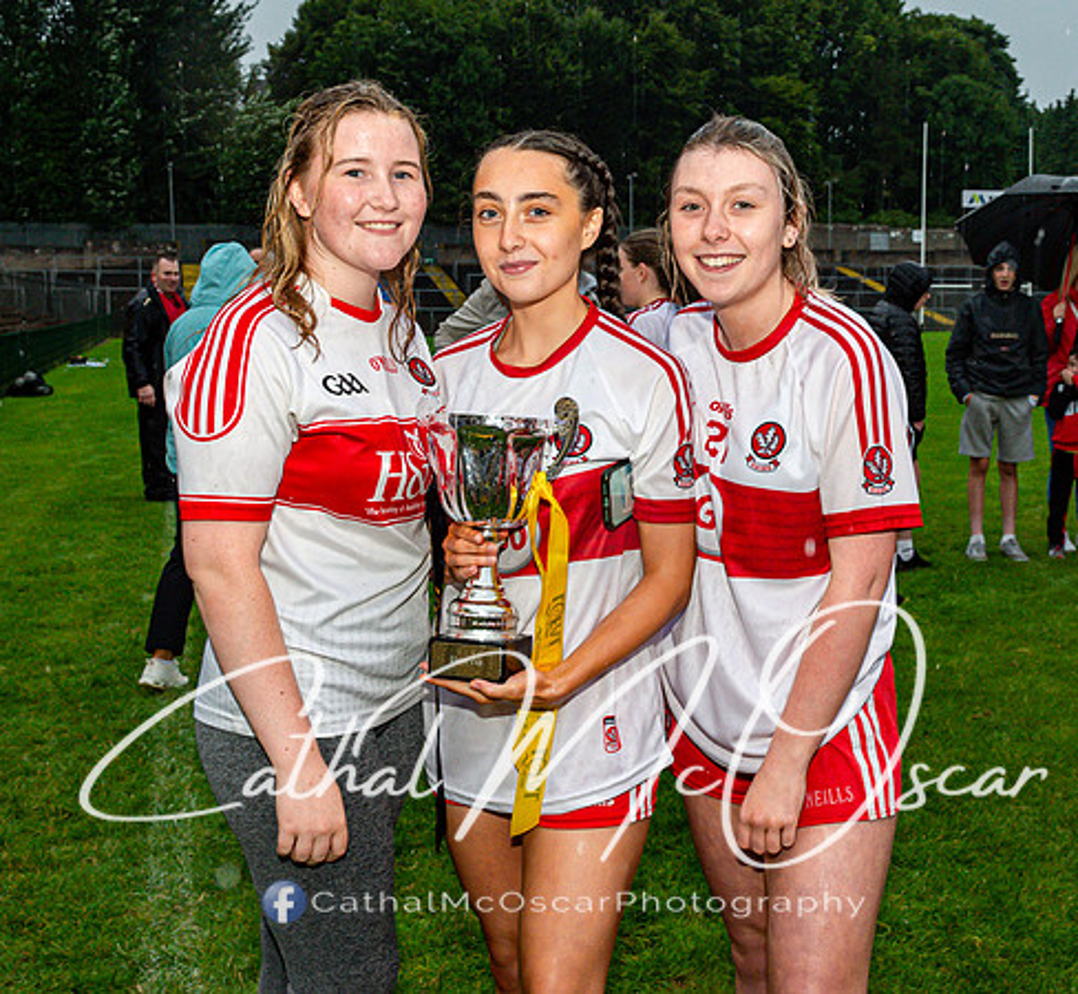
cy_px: 454
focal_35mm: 44
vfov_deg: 37.1
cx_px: 630
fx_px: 1482
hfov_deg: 39.9
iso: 1600
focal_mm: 31
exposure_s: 1/100
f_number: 4.5
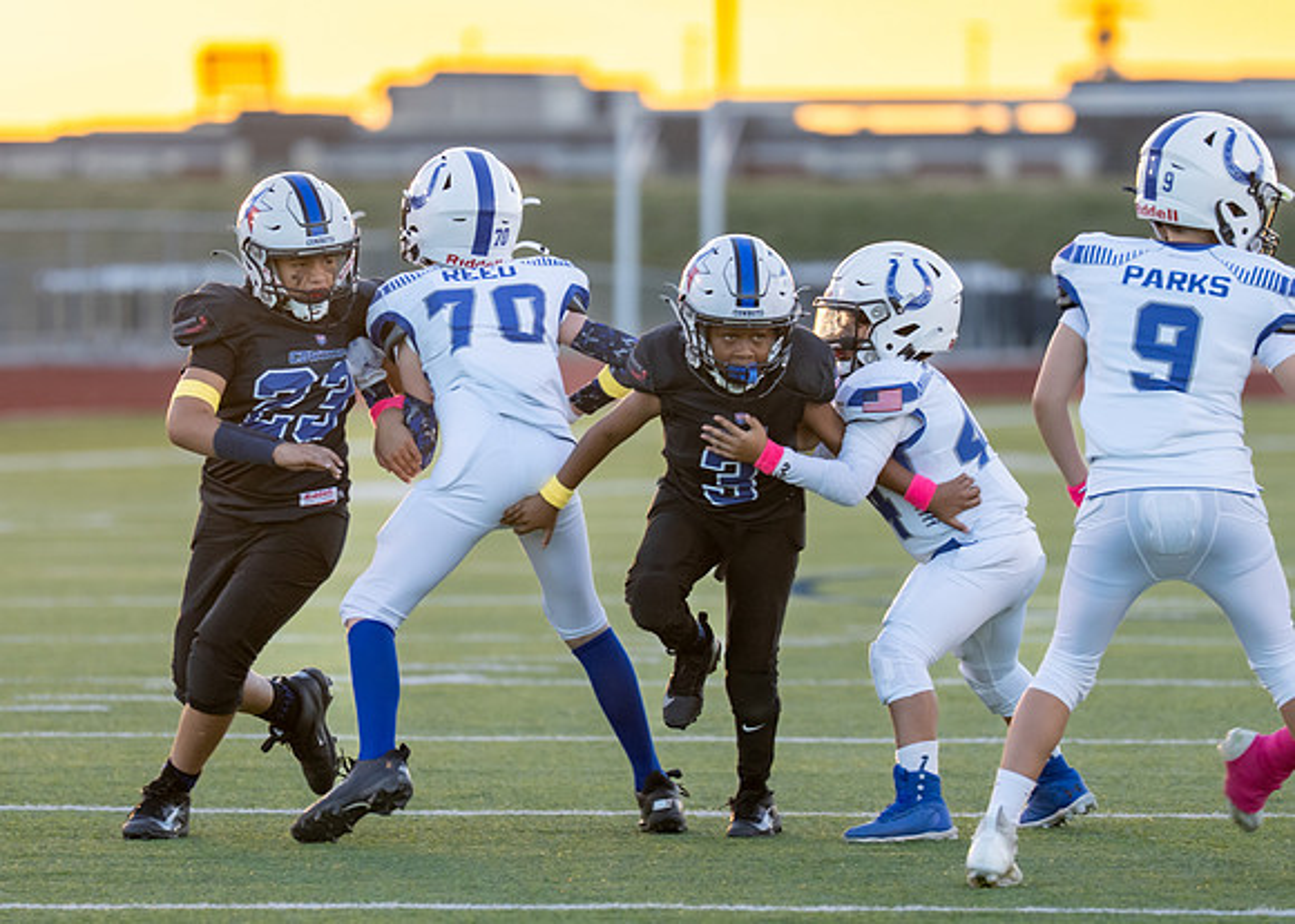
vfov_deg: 3.3
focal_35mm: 430
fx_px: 15828
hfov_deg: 4.7
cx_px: 687
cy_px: 484
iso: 320
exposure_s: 1/640
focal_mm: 200
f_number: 2.8
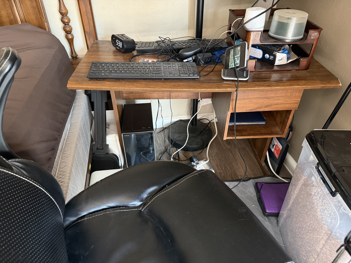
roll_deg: -1.0
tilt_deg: -37.4
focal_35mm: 24
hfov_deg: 71.6
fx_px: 243
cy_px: 132
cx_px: 176
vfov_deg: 56.8
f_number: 1.78
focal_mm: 6.76
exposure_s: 1/40
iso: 1000
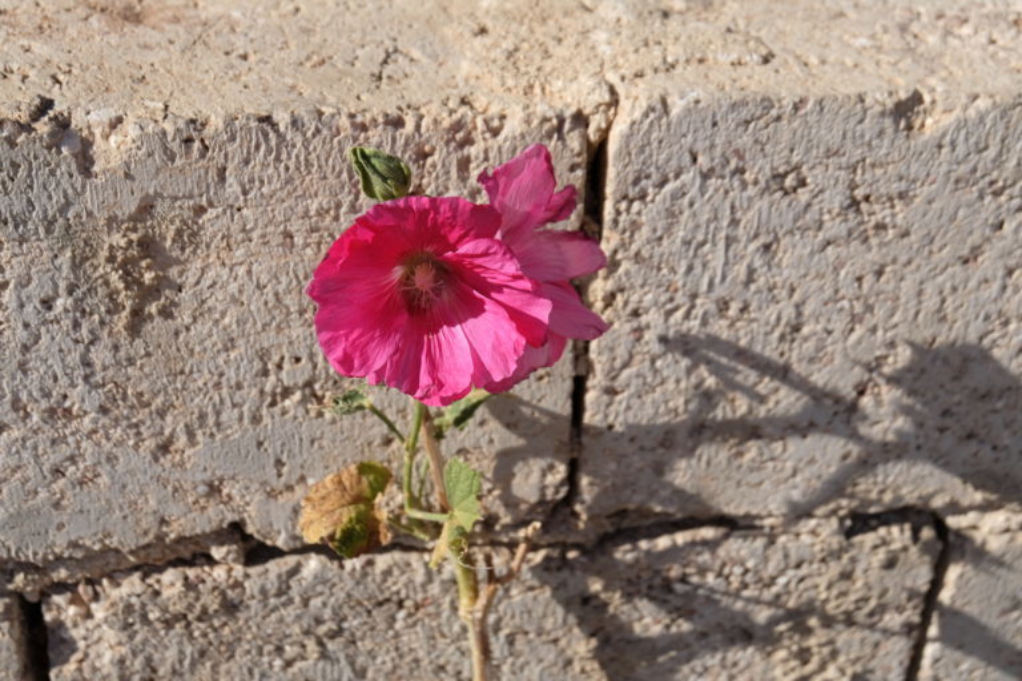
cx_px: 511
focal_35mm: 51
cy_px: 340
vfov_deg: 26.5
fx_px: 1448
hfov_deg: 38.9
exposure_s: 1/950
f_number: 5.6
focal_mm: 34
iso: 200
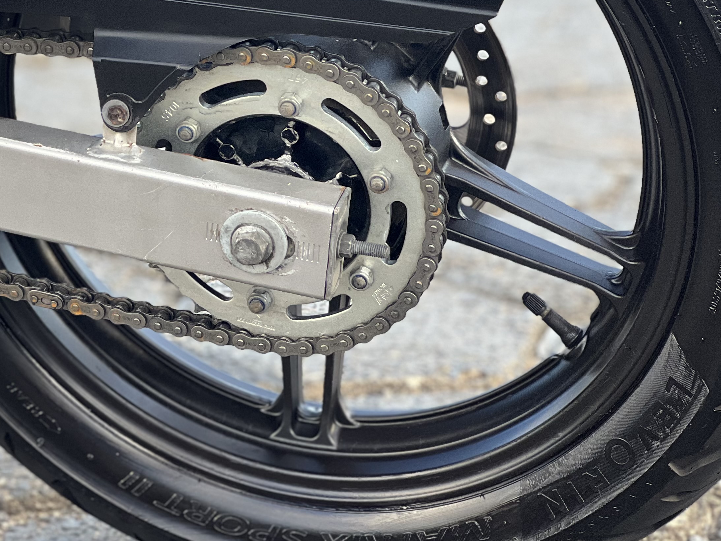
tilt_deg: -12.2
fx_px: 2958
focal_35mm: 142
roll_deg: +0.5
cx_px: 169
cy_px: 83
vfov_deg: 10.4
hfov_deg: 13.8
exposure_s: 1/121
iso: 100
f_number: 2.8
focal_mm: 9
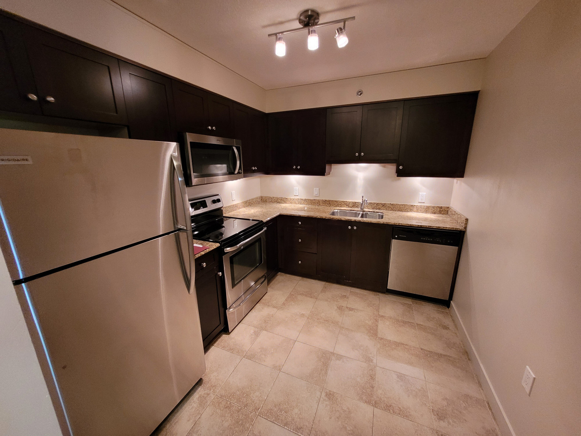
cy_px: 218
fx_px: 218
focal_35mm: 13
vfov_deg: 89.9
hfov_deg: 106.2
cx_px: 290
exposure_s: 1/40
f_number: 2.2
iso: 320
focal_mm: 1.74
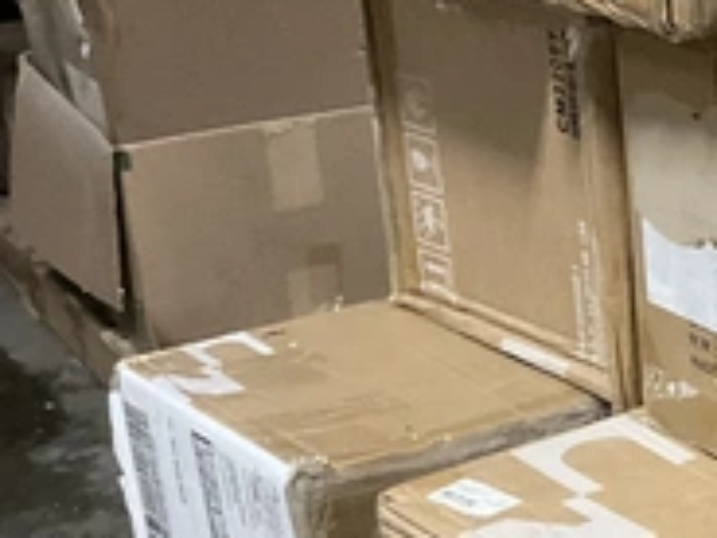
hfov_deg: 15.5
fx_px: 2444
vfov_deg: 12.4
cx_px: 1056
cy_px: 540
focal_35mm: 118
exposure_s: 1/30
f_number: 1.8
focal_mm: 3
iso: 400
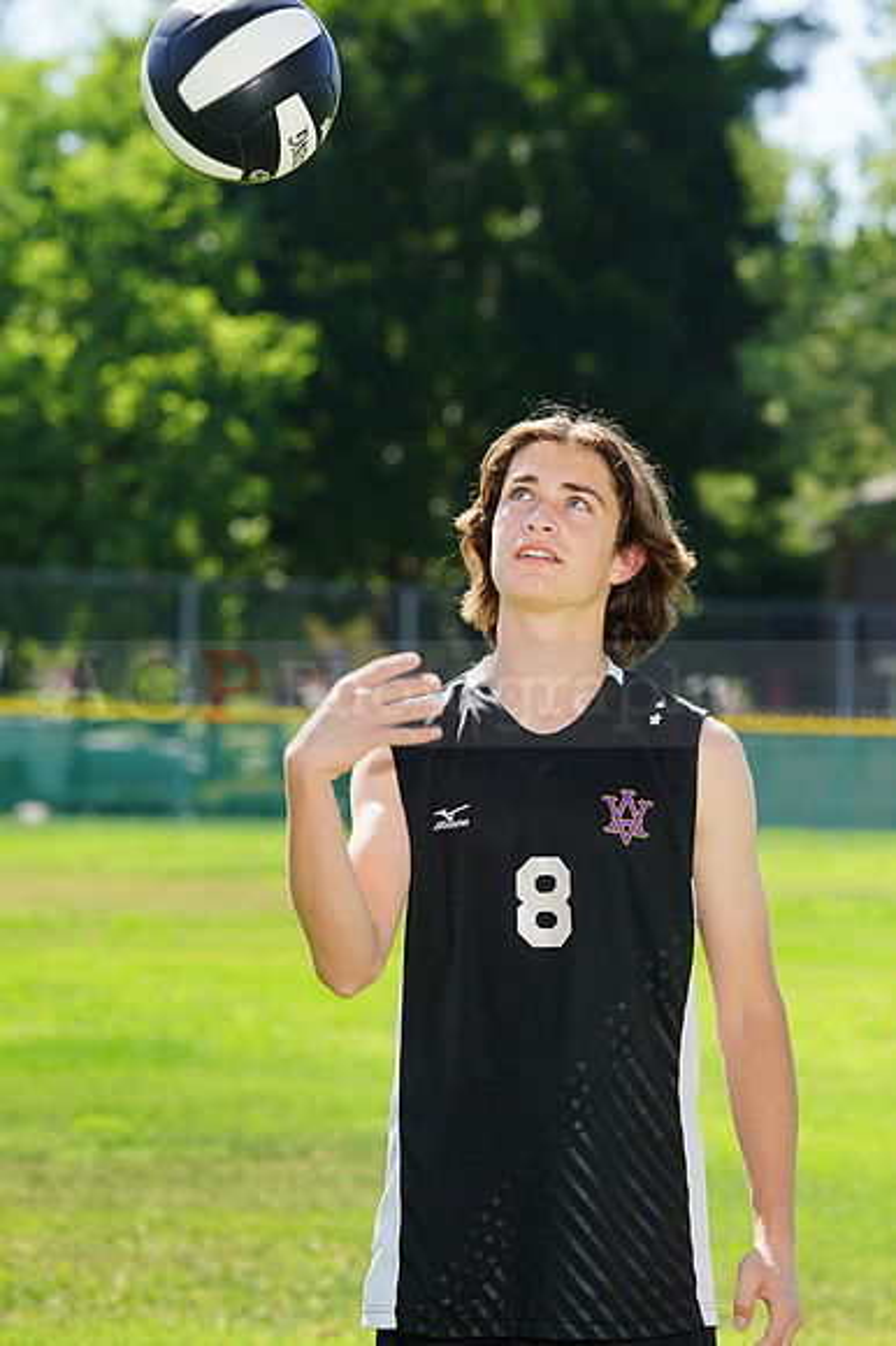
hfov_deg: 6.0
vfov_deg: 9.0
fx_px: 8559
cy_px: 673
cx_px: 448
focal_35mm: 229
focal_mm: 229
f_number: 10
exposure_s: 1/200
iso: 200
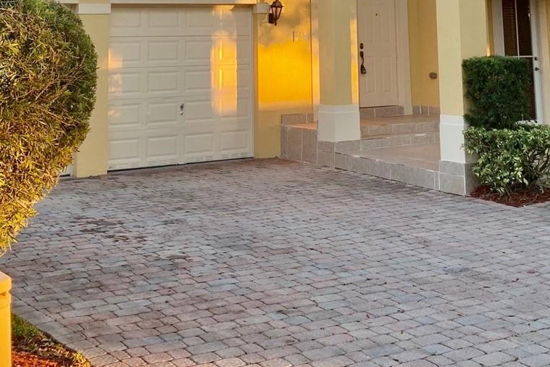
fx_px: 871
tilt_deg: +7.2
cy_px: -53
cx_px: 324
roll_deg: +1.1
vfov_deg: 22.2
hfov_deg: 35.0
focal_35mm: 57
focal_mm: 4.25
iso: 32
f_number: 1.8
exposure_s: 1/122
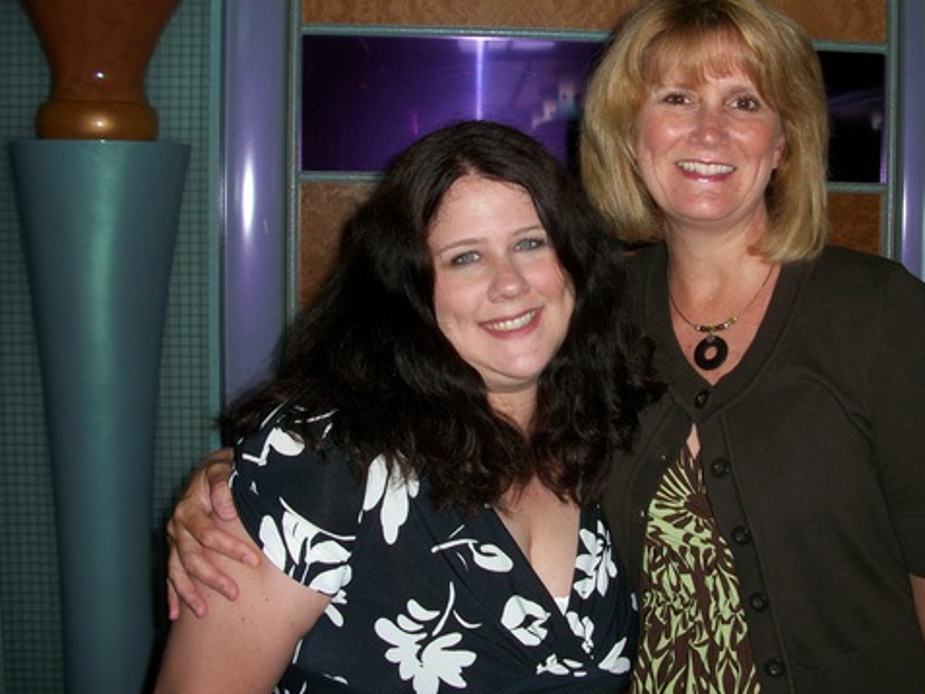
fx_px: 1176
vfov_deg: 32.9
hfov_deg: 42.6
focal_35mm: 44
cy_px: 320
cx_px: 578
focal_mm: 6.3
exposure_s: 1/60
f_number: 3.1
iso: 80
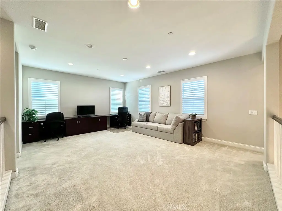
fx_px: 114
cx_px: 141
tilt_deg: +0.3
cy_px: 106
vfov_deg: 85.7
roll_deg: +0.6
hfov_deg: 102.1
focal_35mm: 14
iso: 200
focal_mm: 2.22
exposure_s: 1/120
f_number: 2.2
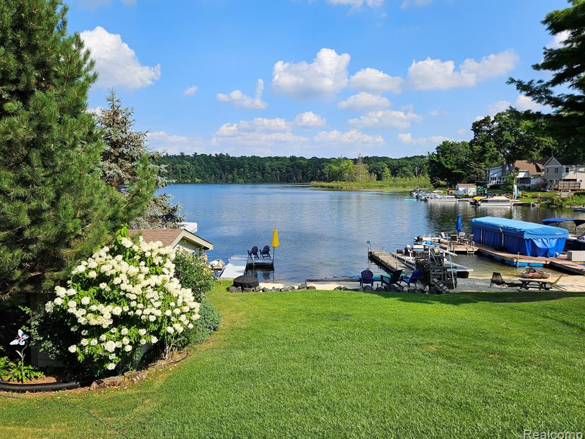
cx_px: 268
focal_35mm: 25
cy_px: 206
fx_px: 423
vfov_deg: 54.9
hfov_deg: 69.3
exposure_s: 1/1453
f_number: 1.8
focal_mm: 5.4
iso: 25
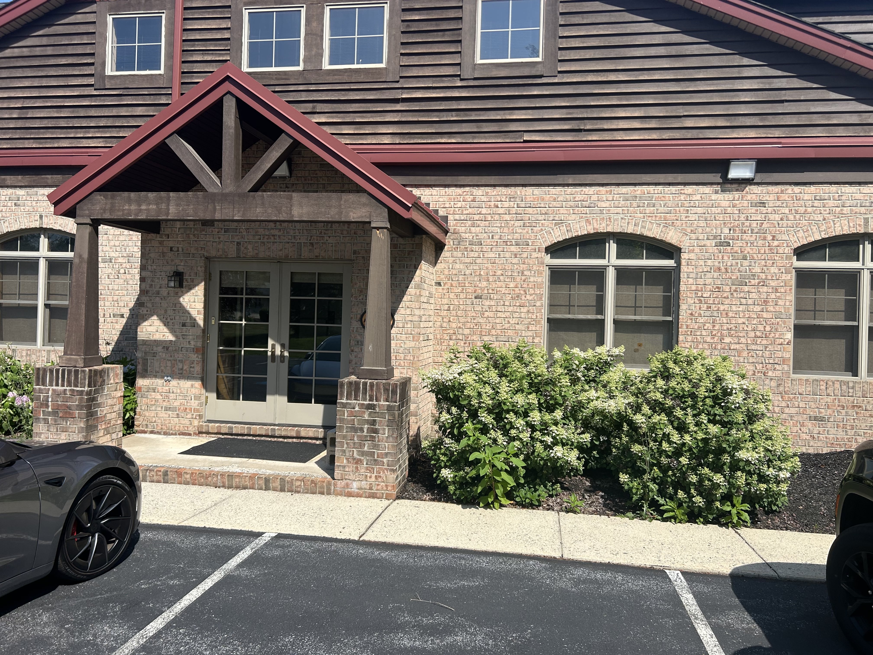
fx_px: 656
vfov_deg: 53.1
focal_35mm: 26
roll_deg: -2.0
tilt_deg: -0.7
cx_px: 436
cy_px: 328
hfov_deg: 67.3
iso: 50
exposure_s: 1/3571
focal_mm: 5.7
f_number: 1.5
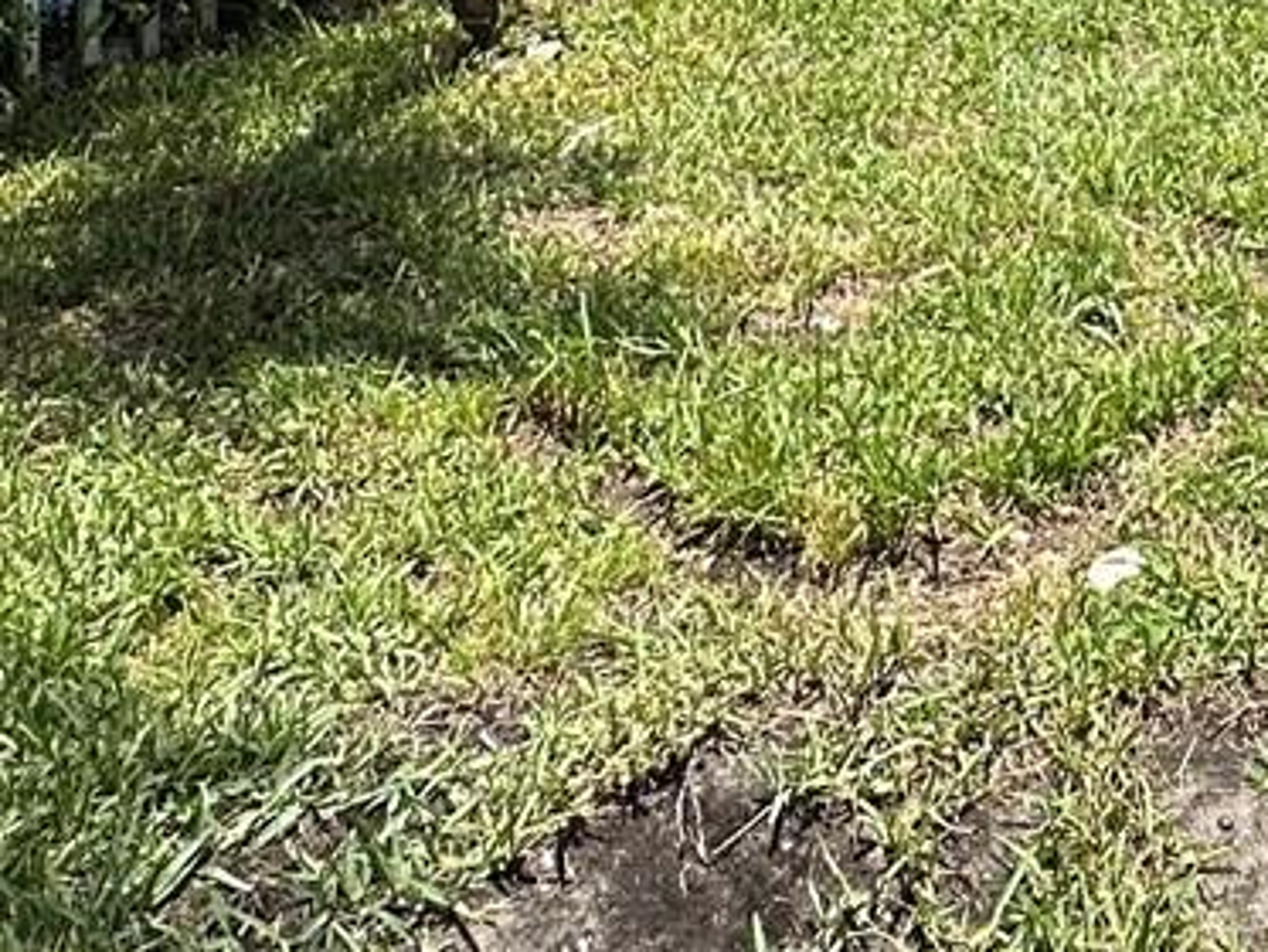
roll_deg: -0.9
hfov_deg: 30.1
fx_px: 2199
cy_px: -734
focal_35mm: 60
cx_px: 1251
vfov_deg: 19.0
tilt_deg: -3.3
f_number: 2.2
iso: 50
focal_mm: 2.22
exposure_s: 1/1715
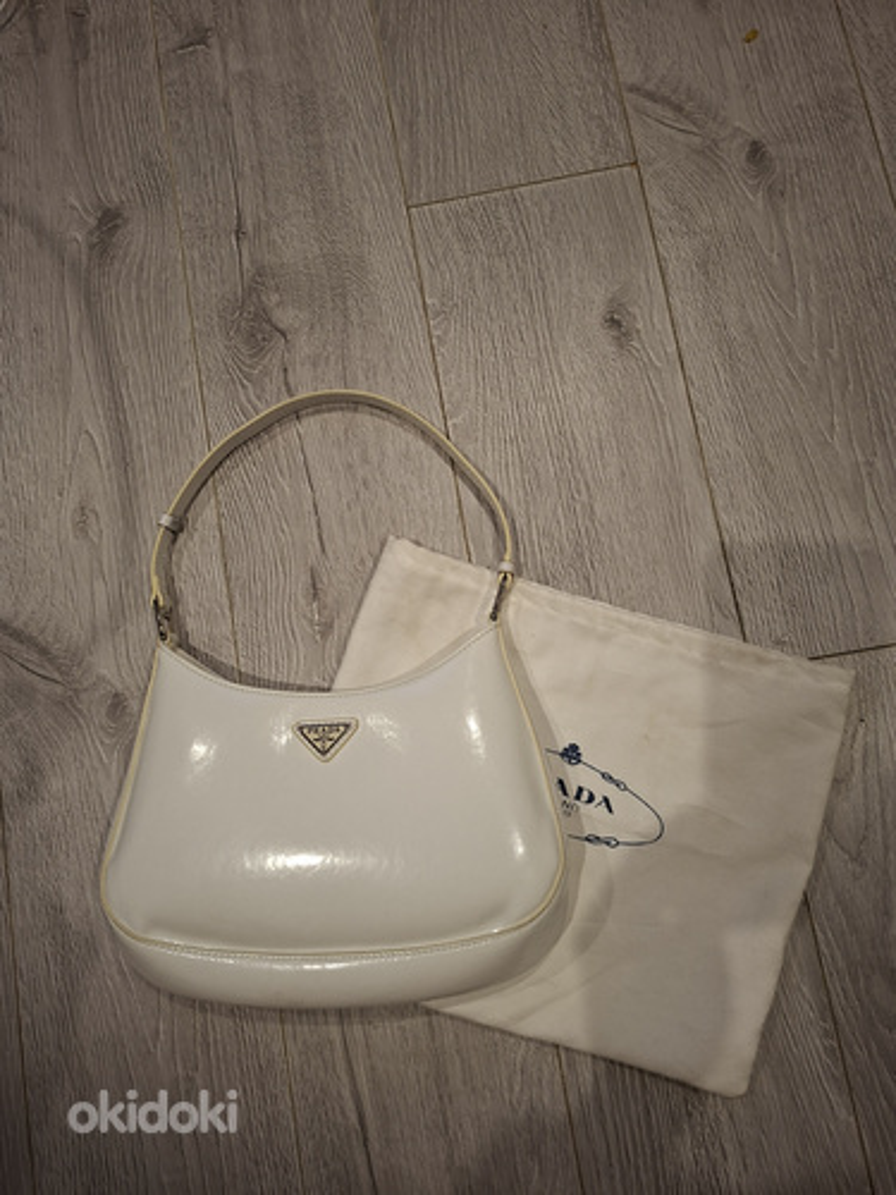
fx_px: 794
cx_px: 448
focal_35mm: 23
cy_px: 598
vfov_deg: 73.9
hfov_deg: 58.9
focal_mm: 5.54
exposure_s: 1/33
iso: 250
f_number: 1.8
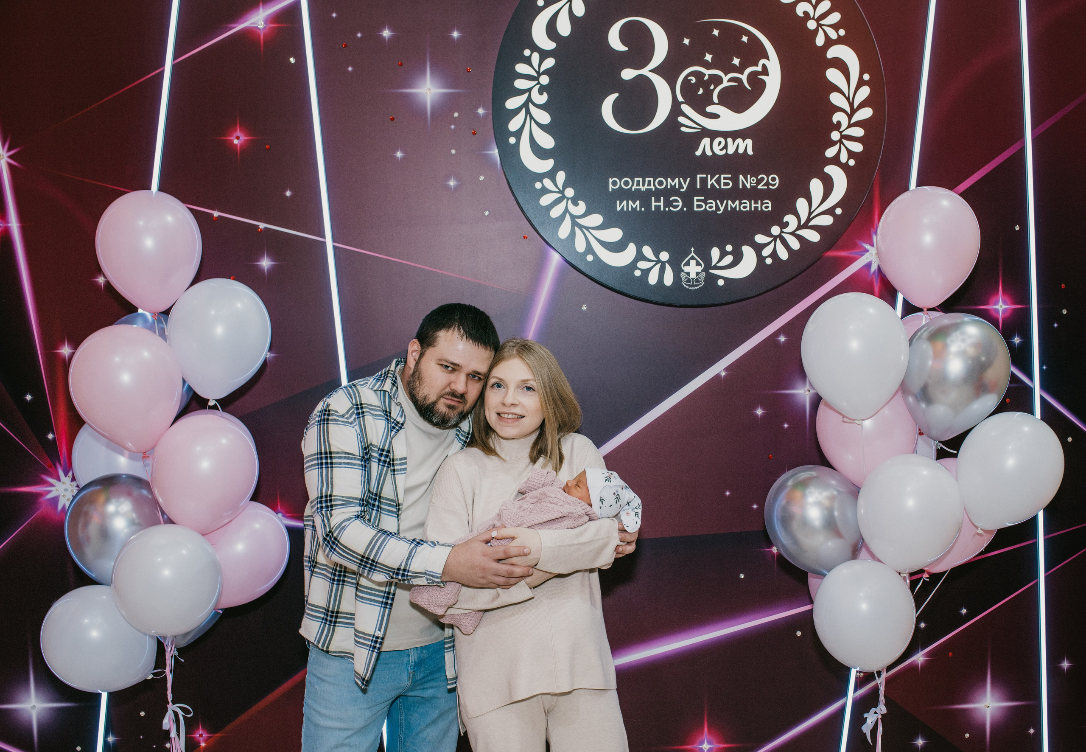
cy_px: 396
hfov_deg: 49.0
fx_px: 1190
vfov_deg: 35.1
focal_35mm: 39
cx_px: 599
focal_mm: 35
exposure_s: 1/160
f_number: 4.5
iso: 125
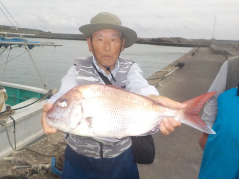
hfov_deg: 60.0
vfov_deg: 46.8
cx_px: 120
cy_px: 90
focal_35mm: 30
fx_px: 207
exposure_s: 1/1250
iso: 125
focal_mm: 4.1
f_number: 3.3
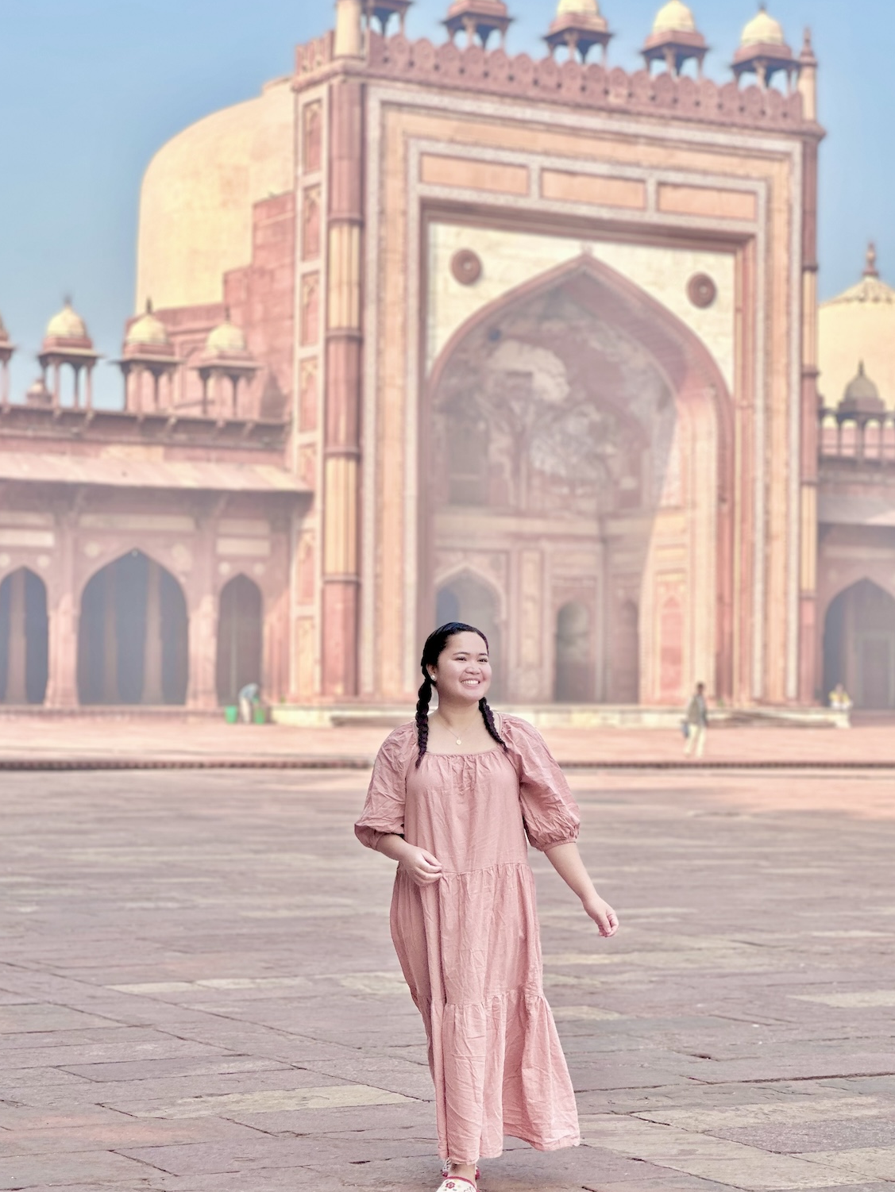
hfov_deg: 18.0
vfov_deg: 23.8
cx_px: 465
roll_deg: -0.7
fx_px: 2826
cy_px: 592
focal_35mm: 82
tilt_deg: +1.9
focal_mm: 9
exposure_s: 1/455
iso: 32
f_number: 2.8
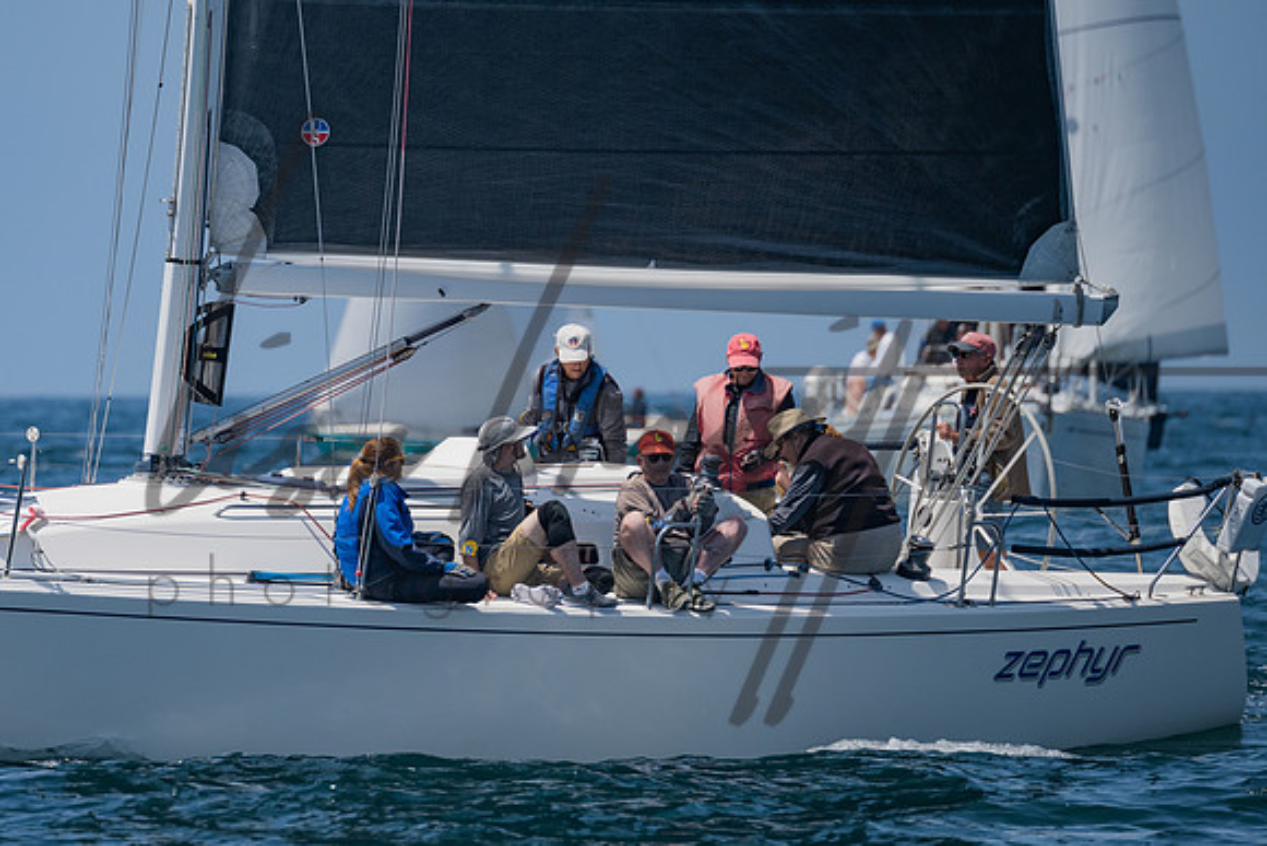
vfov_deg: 2.4
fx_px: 19978
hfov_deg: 3.6
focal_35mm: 568
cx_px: 373
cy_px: 359
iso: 250
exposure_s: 1/2000
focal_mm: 400
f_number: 6.3
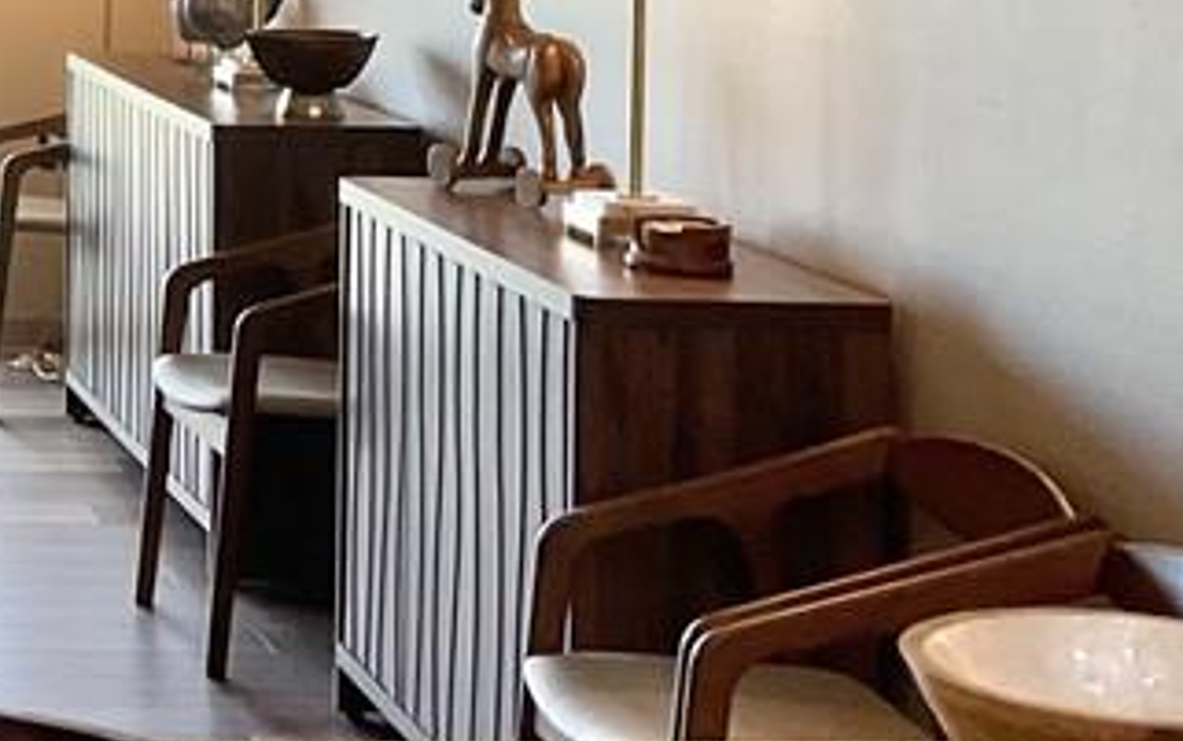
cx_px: -498
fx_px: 3161
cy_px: -177
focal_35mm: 98
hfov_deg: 19.1
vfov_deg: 13.0
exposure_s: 1/120
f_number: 1.8
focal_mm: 3
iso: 50
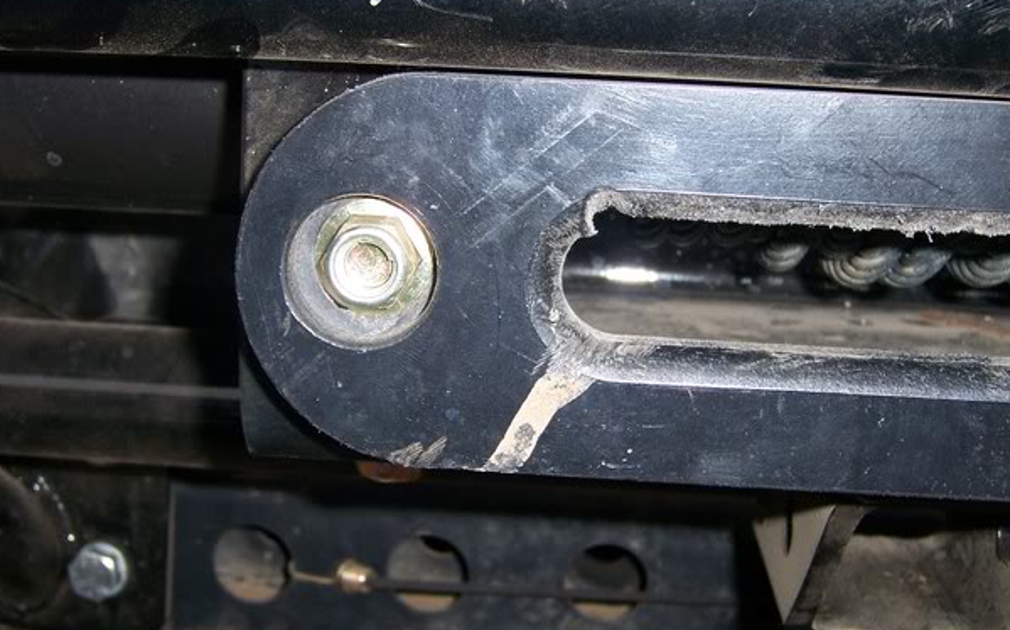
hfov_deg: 39.6
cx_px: 541
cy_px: 242
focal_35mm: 51
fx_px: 1403
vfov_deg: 25.3
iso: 100
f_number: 2.8
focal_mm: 6
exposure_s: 1/60
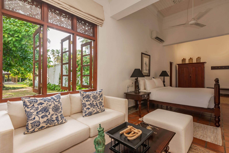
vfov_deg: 73.7
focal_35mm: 16
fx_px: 102
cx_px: 114
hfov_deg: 96.7
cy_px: 76
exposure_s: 1/4
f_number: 13
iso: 200
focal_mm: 16
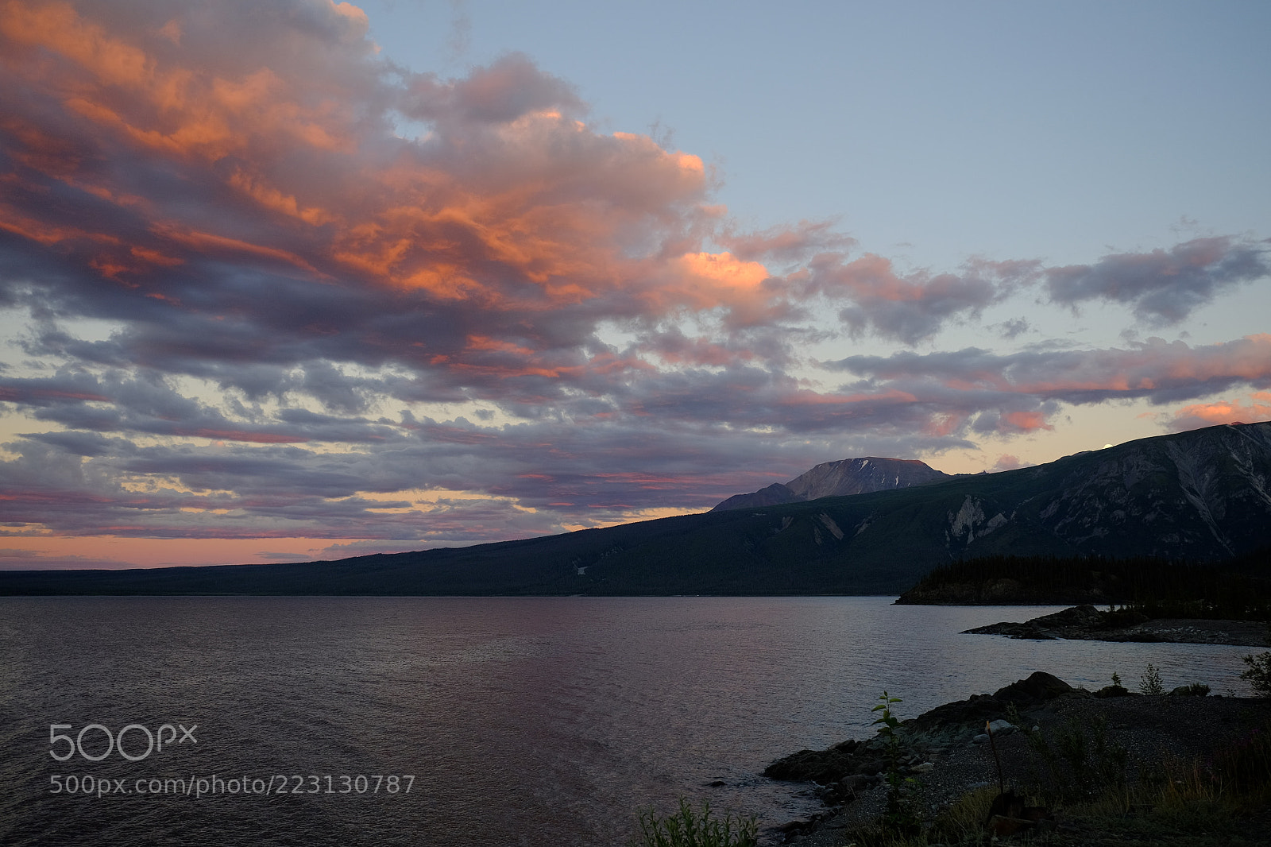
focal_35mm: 35
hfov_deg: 54.4
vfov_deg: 37.8
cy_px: 424
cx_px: 636
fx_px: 1235
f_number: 2.8
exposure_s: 1/220
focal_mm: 23
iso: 200
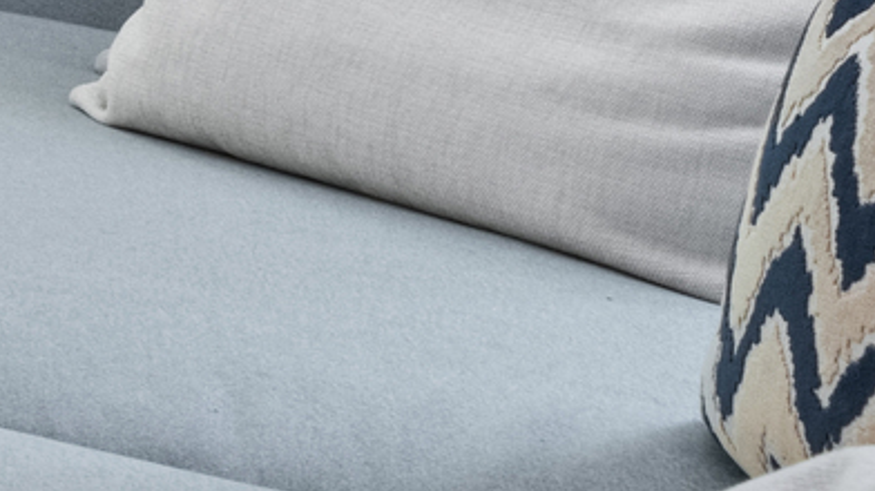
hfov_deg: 9.6
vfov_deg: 9.5
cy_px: -645
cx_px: -2192
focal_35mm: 115
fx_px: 2667
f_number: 11
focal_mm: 14
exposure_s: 1
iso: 250
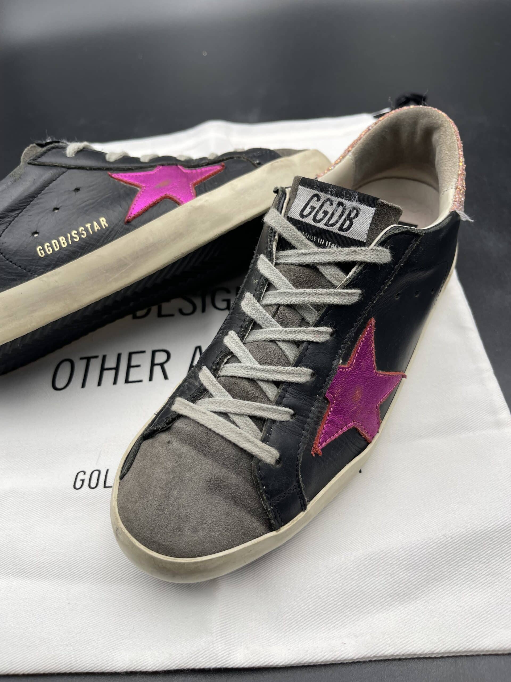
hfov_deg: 53.1
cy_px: 341
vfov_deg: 67.3
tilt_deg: -50.4
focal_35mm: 26
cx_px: 256
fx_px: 512
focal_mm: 5.1
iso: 32
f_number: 1.6
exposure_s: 1/501
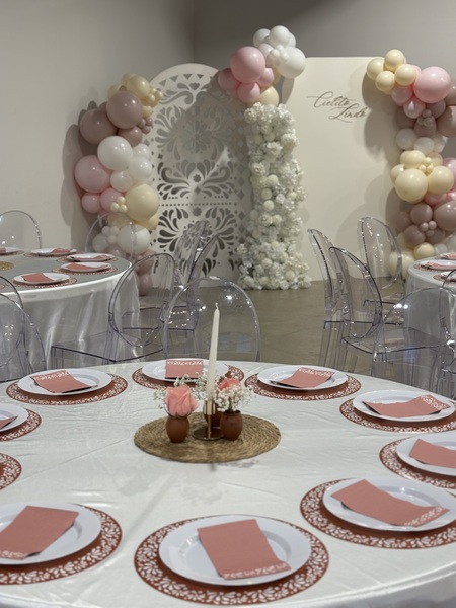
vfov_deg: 36.8
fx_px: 913
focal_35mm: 52
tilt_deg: -7.5
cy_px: 304
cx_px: 228
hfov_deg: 28.0
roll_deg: -1.1
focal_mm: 5.96
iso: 40
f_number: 1.6
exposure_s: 1/120
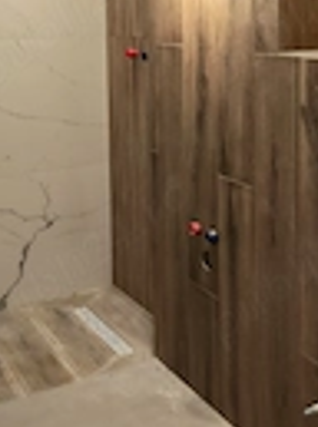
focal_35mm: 56
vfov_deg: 33.1
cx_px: 199
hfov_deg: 25.9
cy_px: 63
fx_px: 689
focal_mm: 1.82
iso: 160
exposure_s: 1/33
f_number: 2
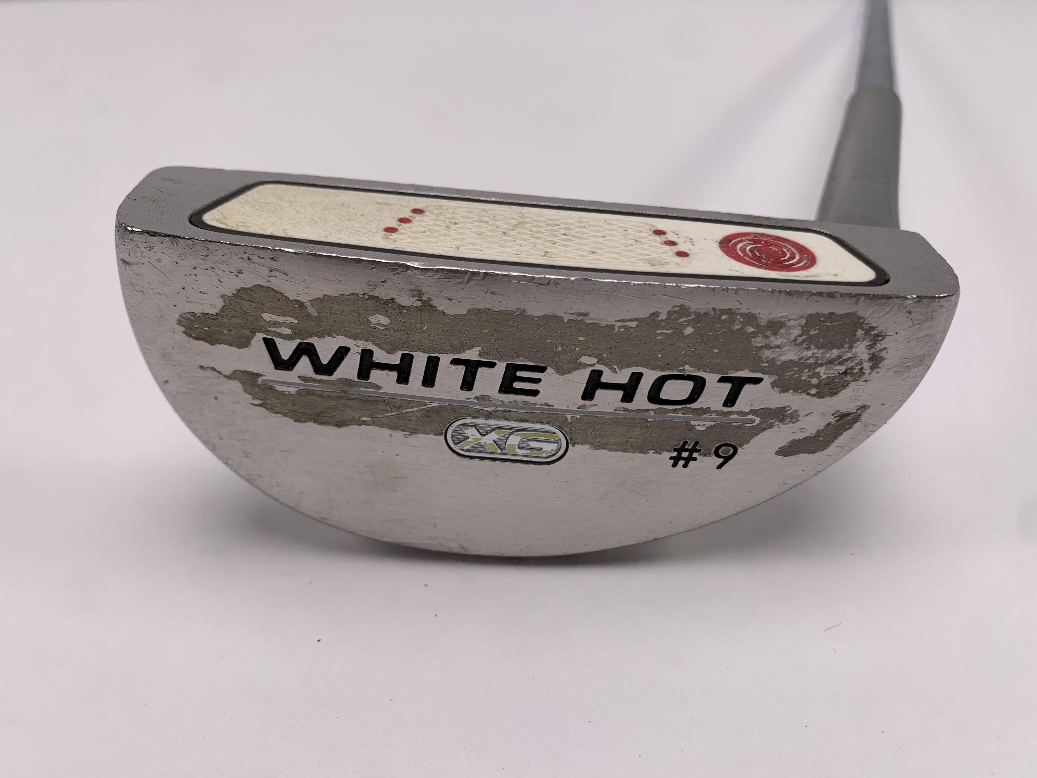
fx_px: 779
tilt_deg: -33.8
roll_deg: +1.3
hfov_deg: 67.3
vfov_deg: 53.1
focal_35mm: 26
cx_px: 518
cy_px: 389
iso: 25
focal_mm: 4.25
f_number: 1.8
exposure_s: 1/343
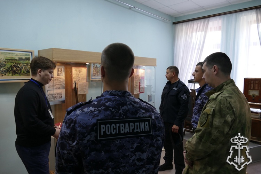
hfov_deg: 71.5
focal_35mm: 25
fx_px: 181
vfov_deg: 51.3
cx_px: 130
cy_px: 87
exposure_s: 1/60
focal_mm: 9.12
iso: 320
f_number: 2.8
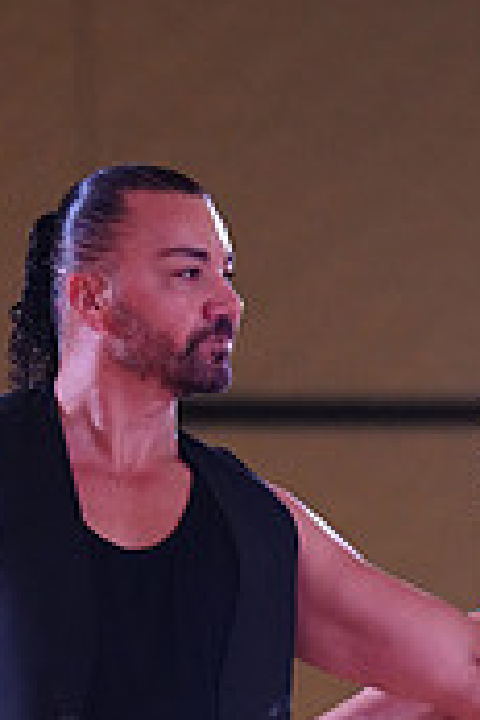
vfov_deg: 3.1
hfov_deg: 2.1
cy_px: 997
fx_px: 13339
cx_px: 474
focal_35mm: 667
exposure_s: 1/400
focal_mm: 200
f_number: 2.8
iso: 5000
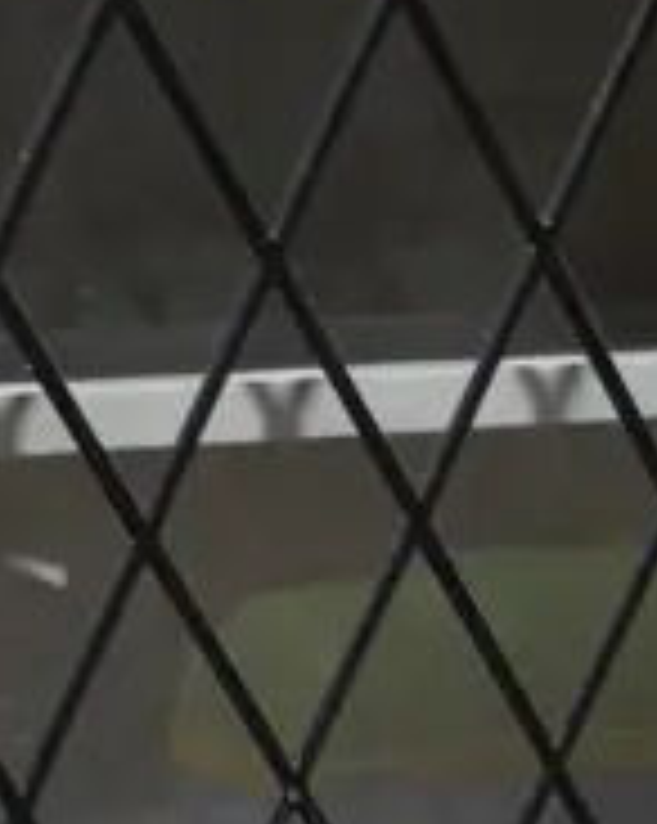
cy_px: 1553
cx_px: 536
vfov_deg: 11.6
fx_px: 3725
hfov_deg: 10.0
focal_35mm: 153
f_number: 3.5
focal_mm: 14
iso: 200
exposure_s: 1/80
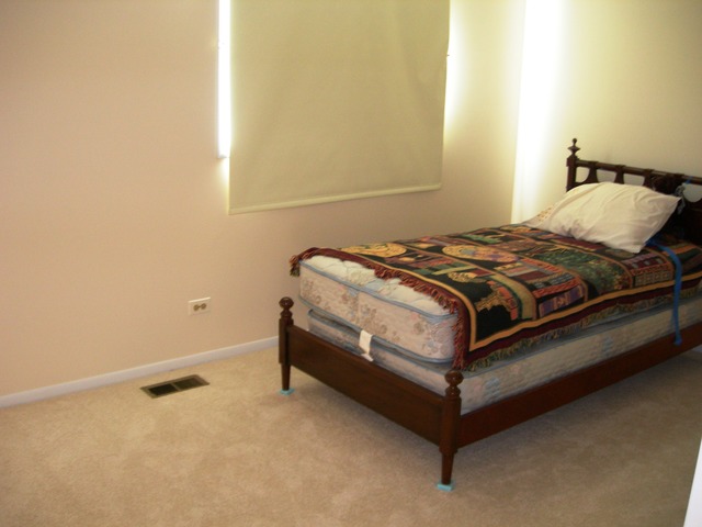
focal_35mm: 38
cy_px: 264
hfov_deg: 49.0
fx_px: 771
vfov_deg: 37.7
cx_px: 351
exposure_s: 1/2.8
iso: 200
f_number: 2.8
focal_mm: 7.8
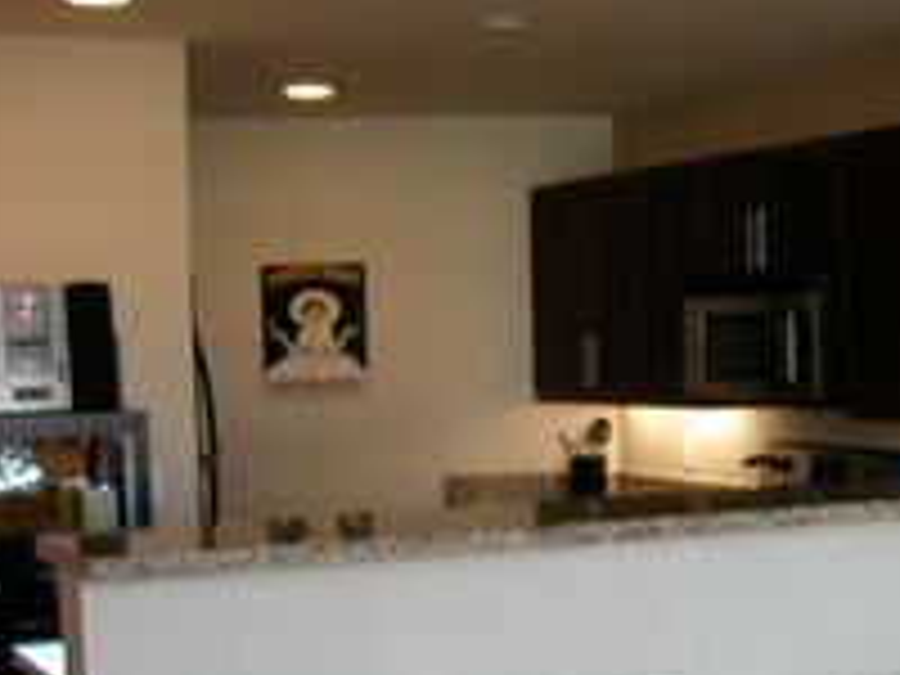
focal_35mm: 68
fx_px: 1768
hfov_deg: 28.2
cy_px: 572
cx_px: 648
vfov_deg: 21.3
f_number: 2.7
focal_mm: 5.6
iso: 100
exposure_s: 1/31.4
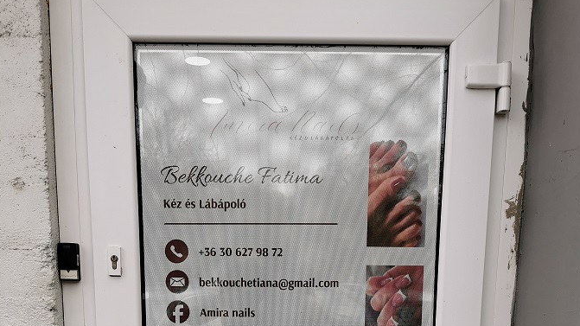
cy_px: 384
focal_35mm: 40
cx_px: 290
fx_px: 615
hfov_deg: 50.5
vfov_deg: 26.6
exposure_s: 1/188
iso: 50
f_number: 1.6
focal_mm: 5.56
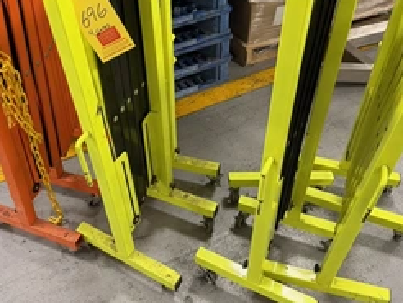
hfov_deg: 47.8
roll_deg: +0.6
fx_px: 454
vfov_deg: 36.7
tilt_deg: -41.7
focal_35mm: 39
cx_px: 193
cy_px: 116
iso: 320
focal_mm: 6.76
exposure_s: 1/60
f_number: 1.78
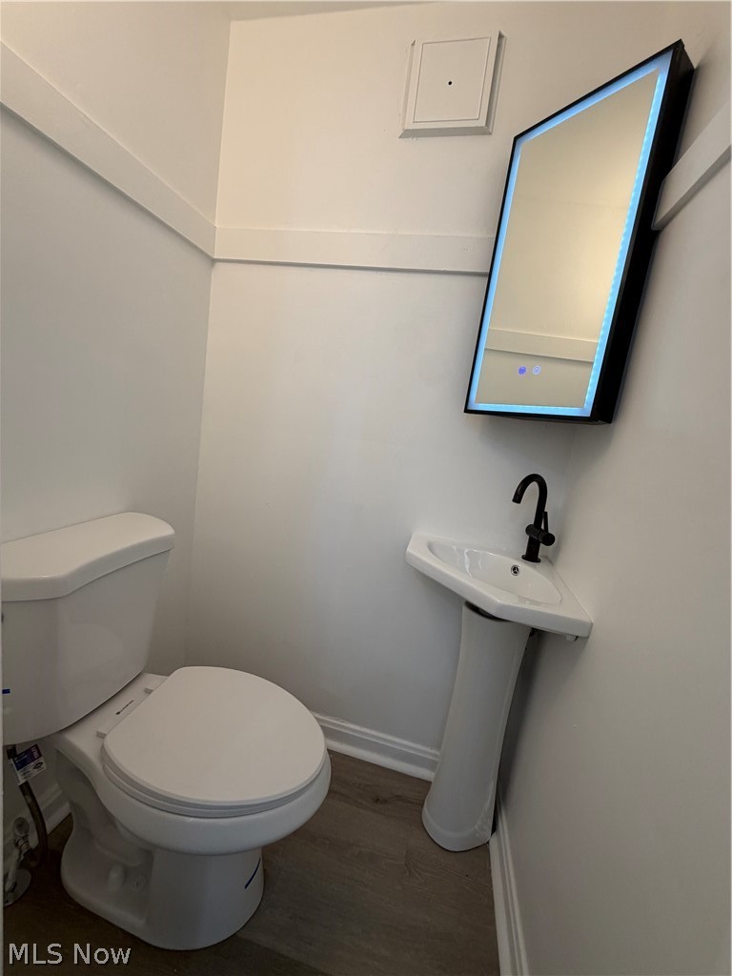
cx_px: 366
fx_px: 395
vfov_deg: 102.1
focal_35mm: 14
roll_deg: -6.8
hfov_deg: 85.7
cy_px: 488
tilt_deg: -8.5
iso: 160
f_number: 2.2
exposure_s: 1/120
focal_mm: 2.22
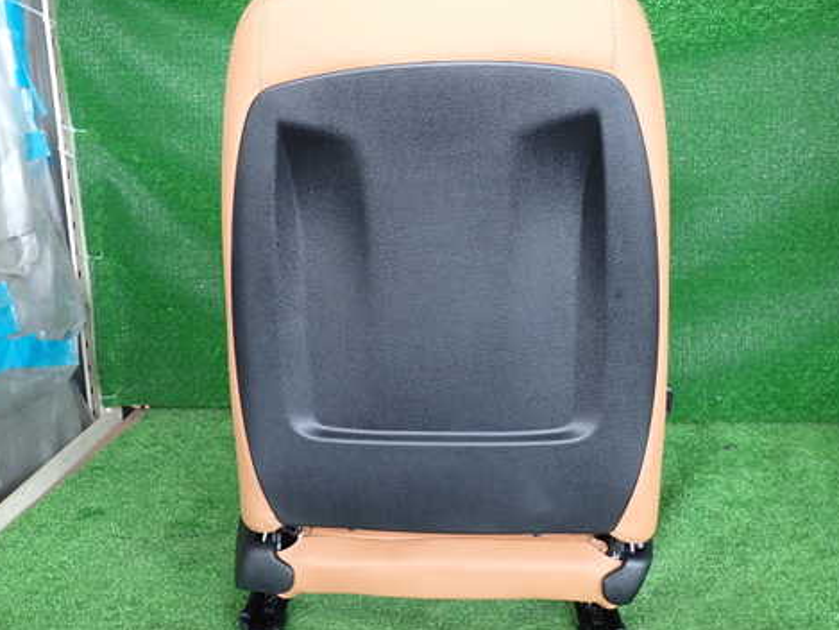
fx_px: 776
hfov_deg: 56.7
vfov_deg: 44.1
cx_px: 372
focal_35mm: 32
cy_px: 281
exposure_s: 1/100
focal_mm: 4.5
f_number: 2
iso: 200
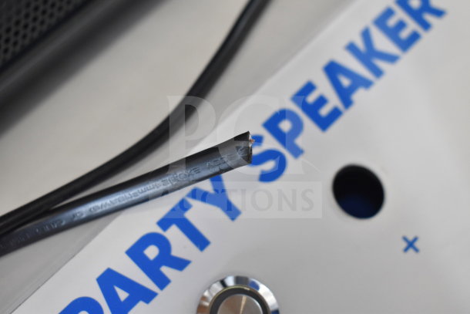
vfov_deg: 23.8
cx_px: 235
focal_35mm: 57
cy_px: 157
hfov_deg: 35.0
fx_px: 744
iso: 2000
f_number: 4.8
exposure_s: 1/60
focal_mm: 38
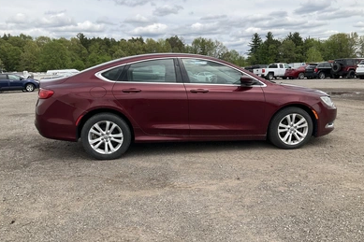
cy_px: 134
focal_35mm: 31
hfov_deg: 60.3
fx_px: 313
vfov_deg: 42.2
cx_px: 181
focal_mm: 3
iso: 25
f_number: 1.8
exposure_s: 1/1534
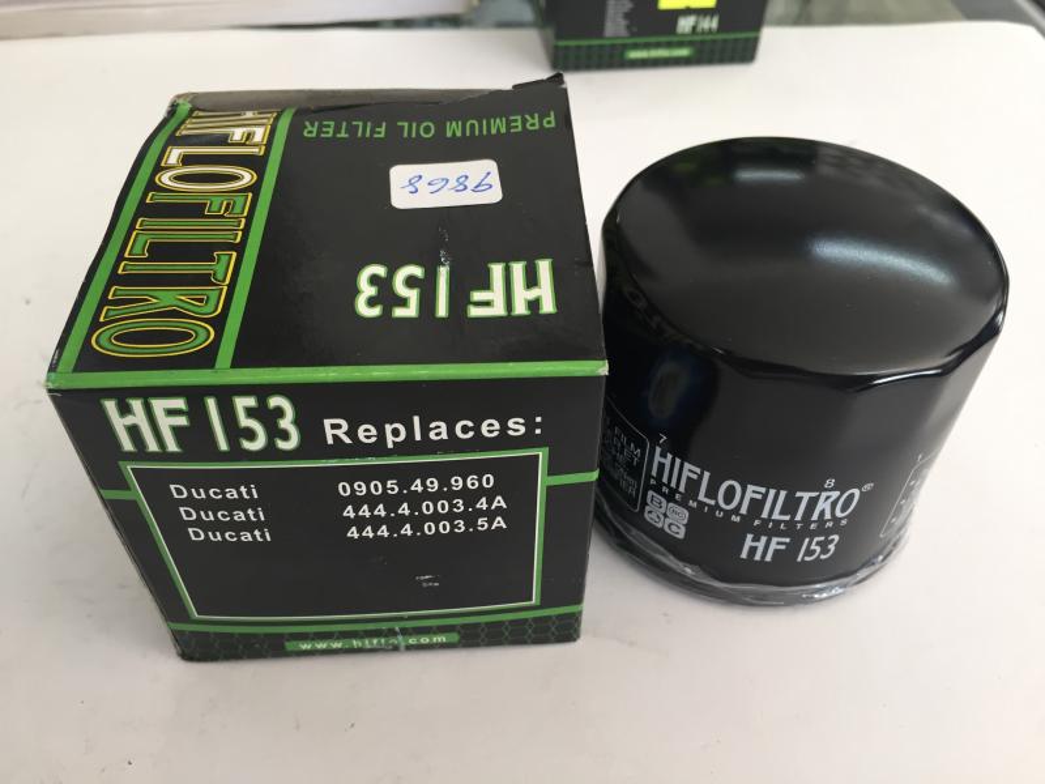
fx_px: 875
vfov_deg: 48.2
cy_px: 392
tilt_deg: -45.6
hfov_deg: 61.7
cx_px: 522
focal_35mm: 29
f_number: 2.2
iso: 32
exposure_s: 1/30
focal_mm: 4.15
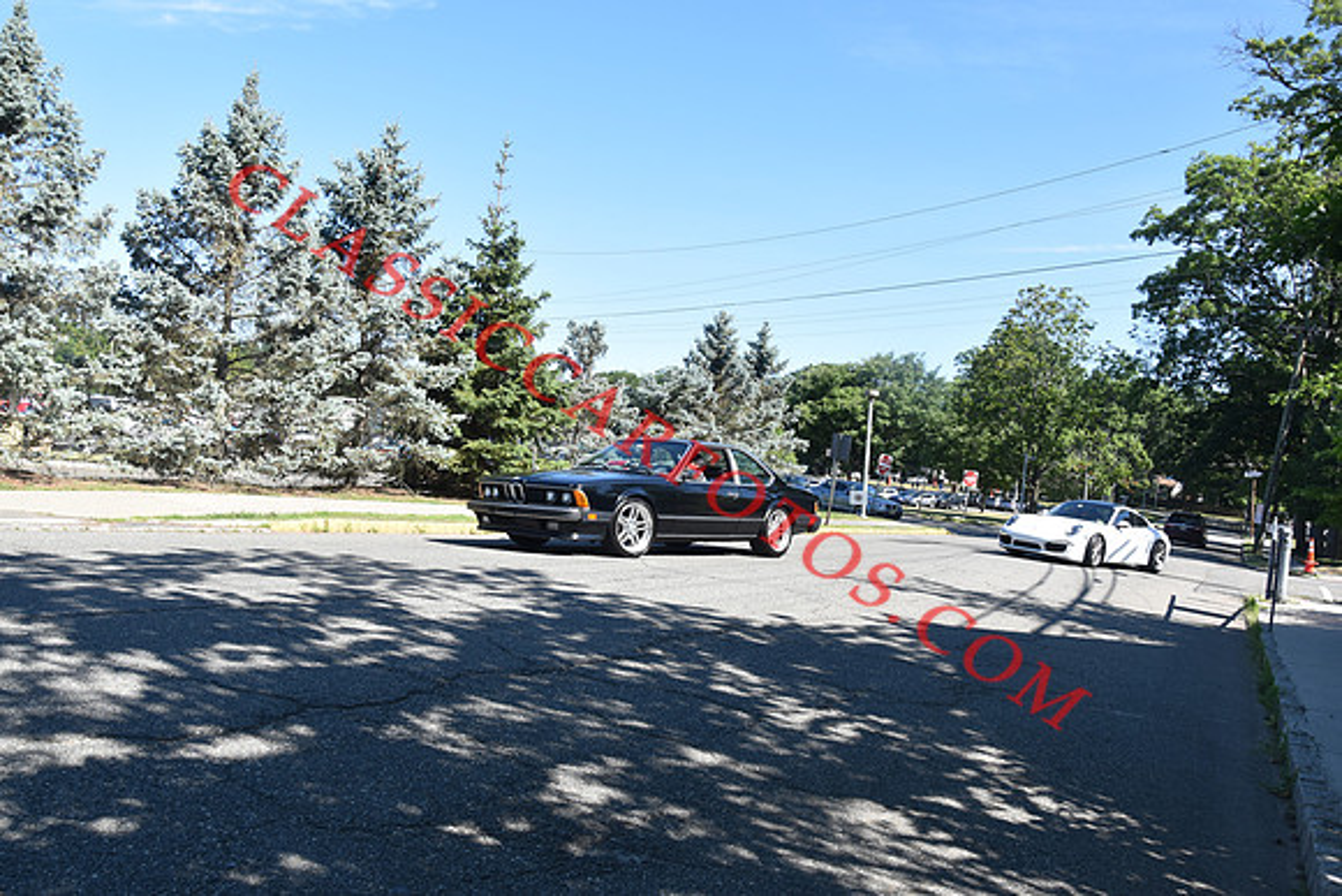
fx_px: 1007
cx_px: 671
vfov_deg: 48.0
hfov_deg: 67.4
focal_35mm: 27
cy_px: 448
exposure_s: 1/250
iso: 220
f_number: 8
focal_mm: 18
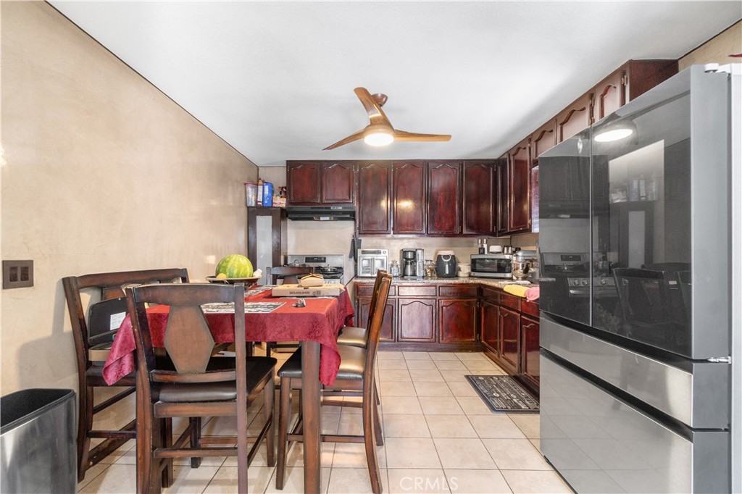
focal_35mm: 15
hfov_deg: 100.4
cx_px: 371
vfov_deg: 77.3
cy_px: 247
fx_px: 309
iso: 320
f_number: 7.1
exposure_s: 1/4
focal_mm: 10
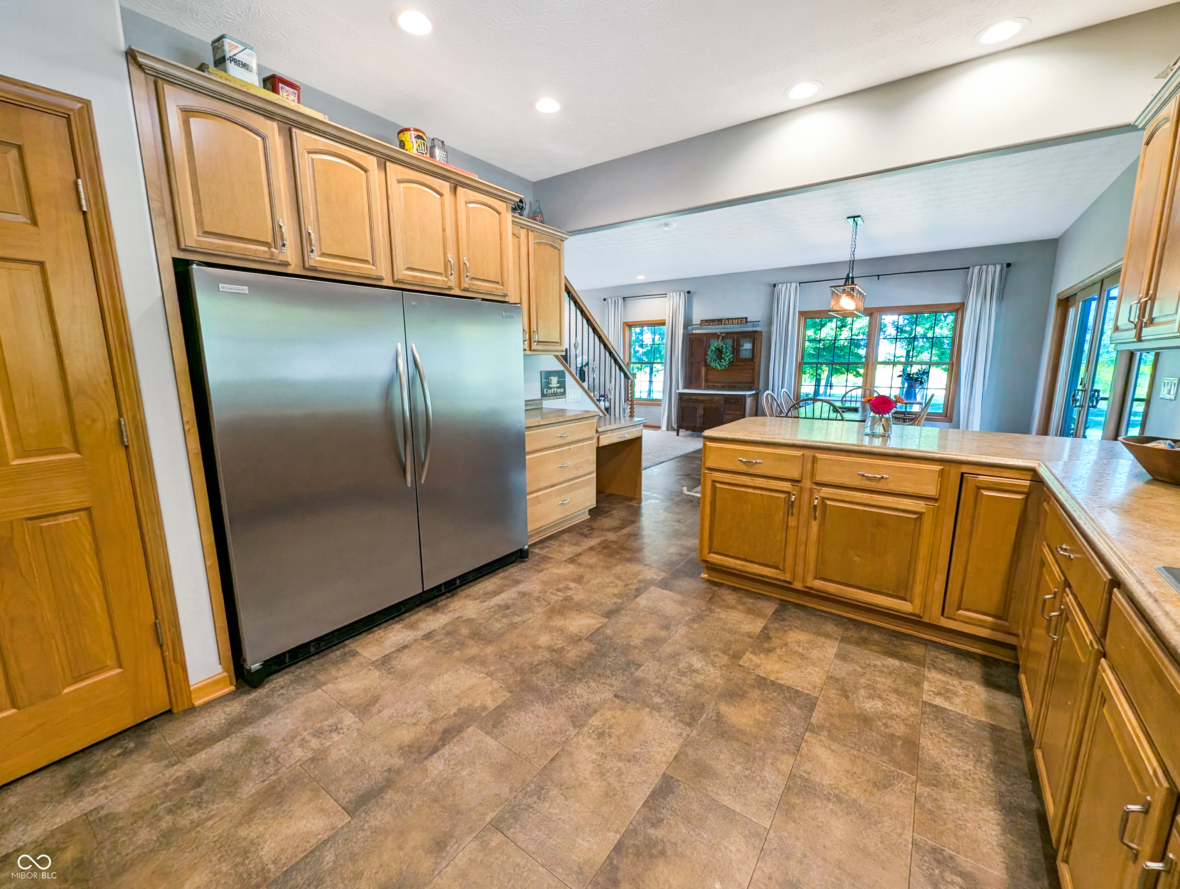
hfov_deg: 106.1
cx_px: 590
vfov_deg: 90.1
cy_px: 444
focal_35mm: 13
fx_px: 444
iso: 77
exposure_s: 1/60
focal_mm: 1.95
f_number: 2.2
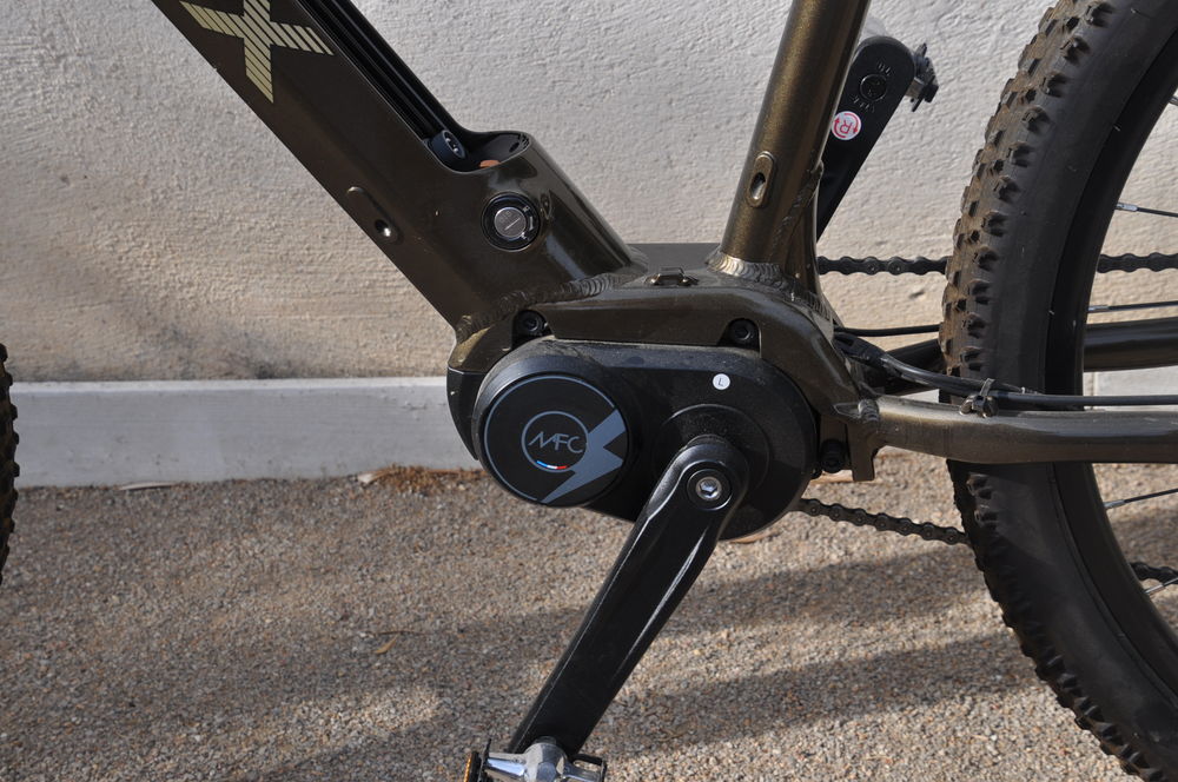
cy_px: 391
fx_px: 2157
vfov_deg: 20.6
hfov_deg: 30.5
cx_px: 589
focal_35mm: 66
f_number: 8
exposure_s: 1/250
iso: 200
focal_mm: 44
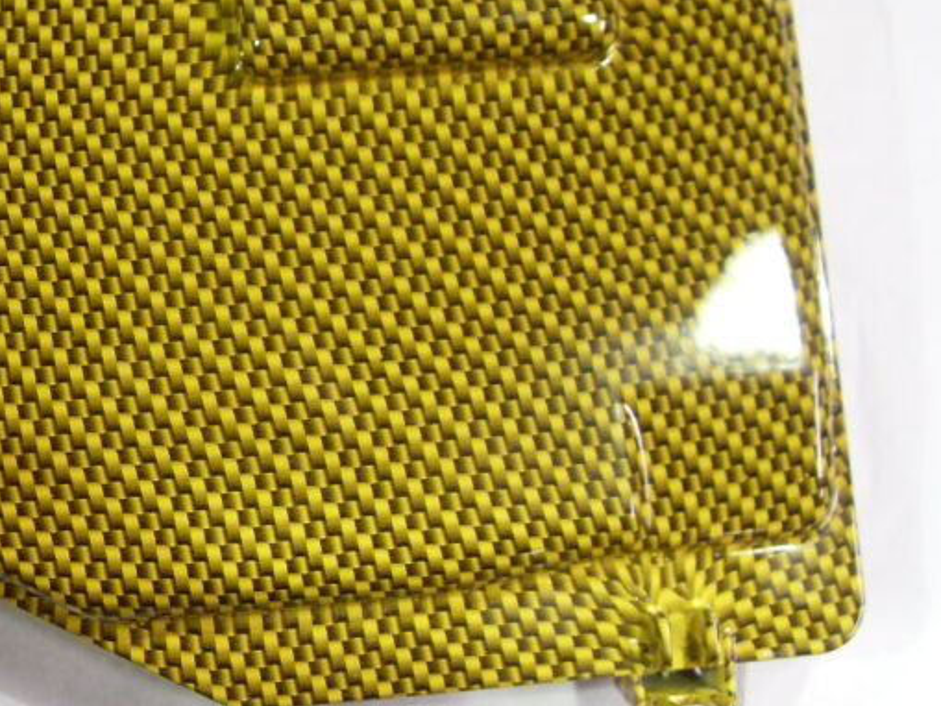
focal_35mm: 55
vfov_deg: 26.4
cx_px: 340
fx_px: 1495
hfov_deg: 34.7
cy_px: 240
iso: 200
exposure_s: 1/20
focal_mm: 6.3
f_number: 2.8
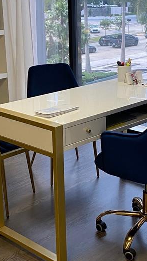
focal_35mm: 65
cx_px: 75
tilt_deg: -15.3
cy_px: 110
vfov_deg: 32.3
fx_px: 451
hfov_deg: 18.5
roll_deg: +1.1
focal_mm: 4.25
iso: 125
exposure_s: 1/60
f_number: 1.8
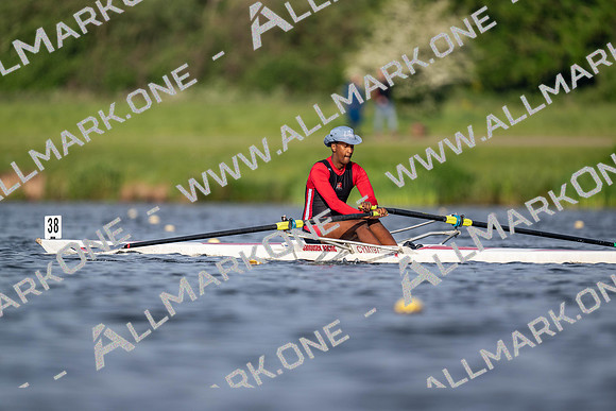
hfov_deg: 3.4
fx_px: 10269
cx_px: 308
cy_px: 206
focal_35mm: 600
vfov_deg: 2.3
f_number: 4
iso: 220
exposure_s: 1/2500
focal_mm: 600
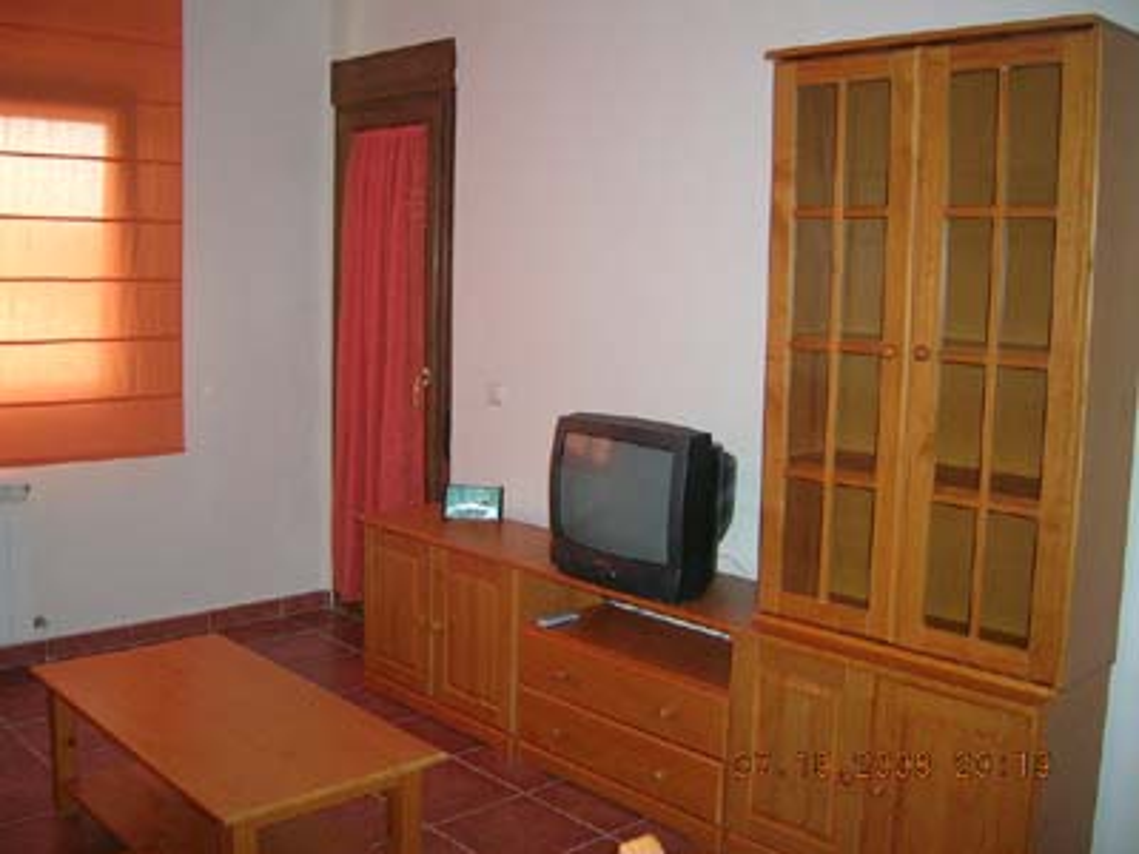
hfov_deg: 52.6
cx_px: 570
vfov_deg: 40.7
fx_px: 1152
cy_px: 427
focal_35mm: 35
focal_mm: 5.4
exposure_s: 1/60.1
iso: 141
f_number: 2.8
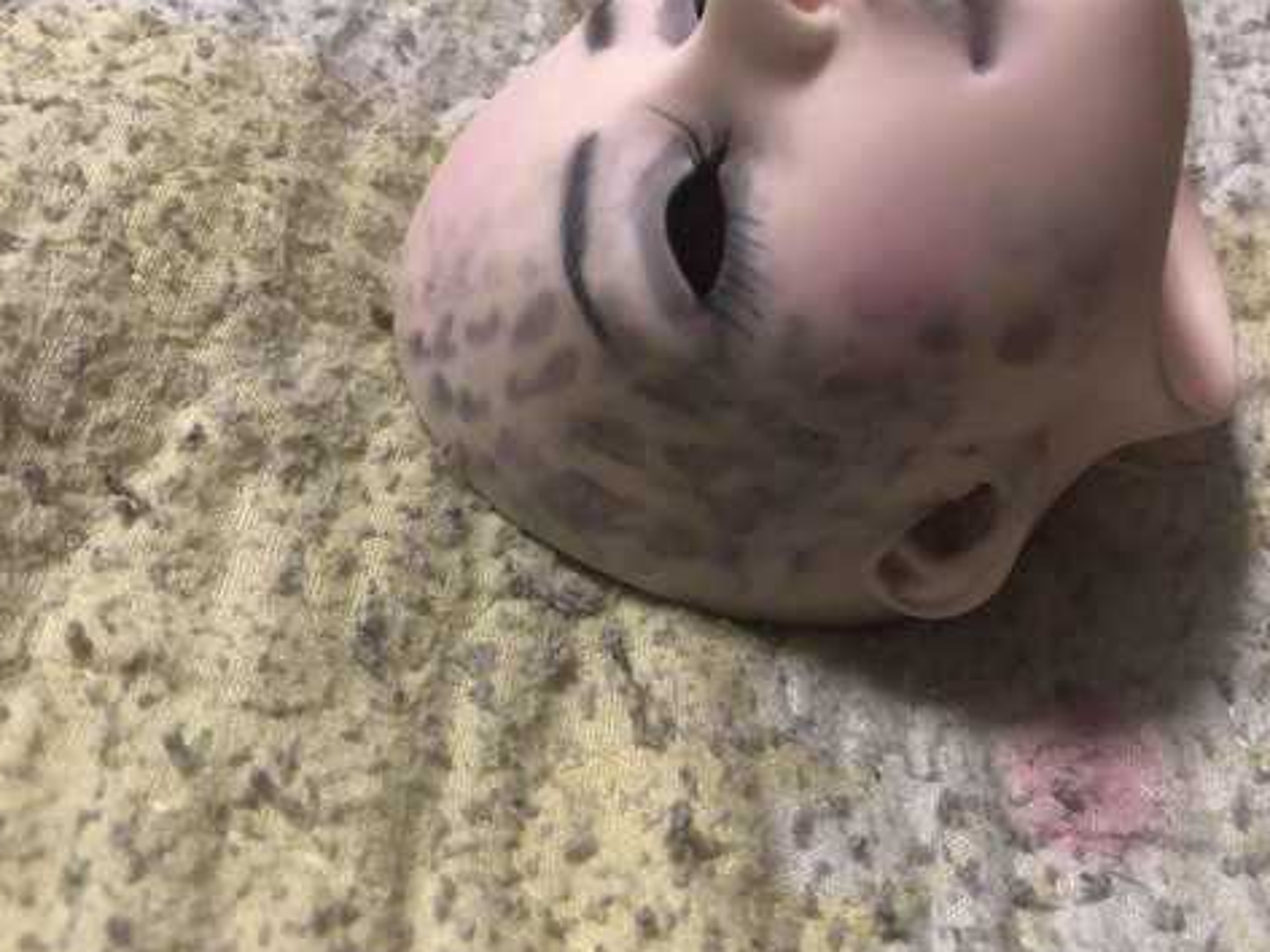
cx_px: 603
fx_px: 1394
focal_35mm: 38
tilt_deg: -50.5
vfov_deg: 37.6
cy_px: 379
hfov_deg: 49.0
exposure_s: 1/15
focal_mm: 3.99
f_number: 1.8
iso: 80
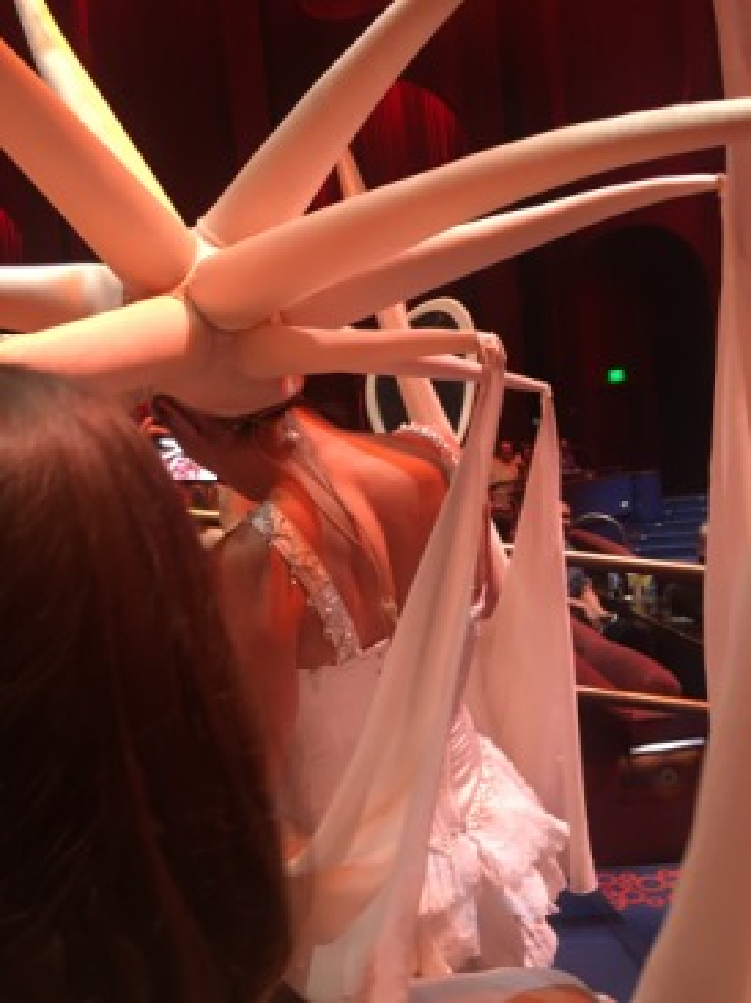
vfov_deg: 61.7
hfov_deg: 48.2
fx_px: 840
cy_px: 502
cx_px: 376
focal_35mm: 29
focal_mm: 4.15
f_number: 2.2
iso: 200
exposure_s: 1/17
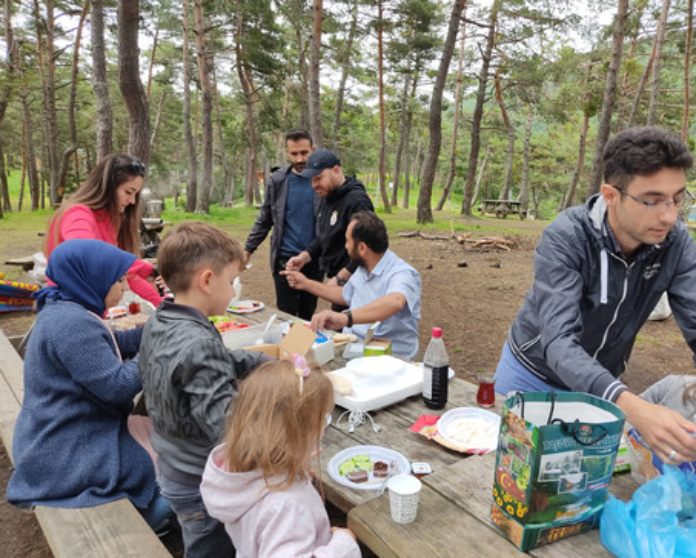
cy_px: 271
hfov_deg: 62.1
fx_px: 577
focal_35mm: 28
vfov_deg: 51.6
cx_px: 376
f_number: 1.79
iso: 100
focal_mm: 4.74
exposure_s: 1/101
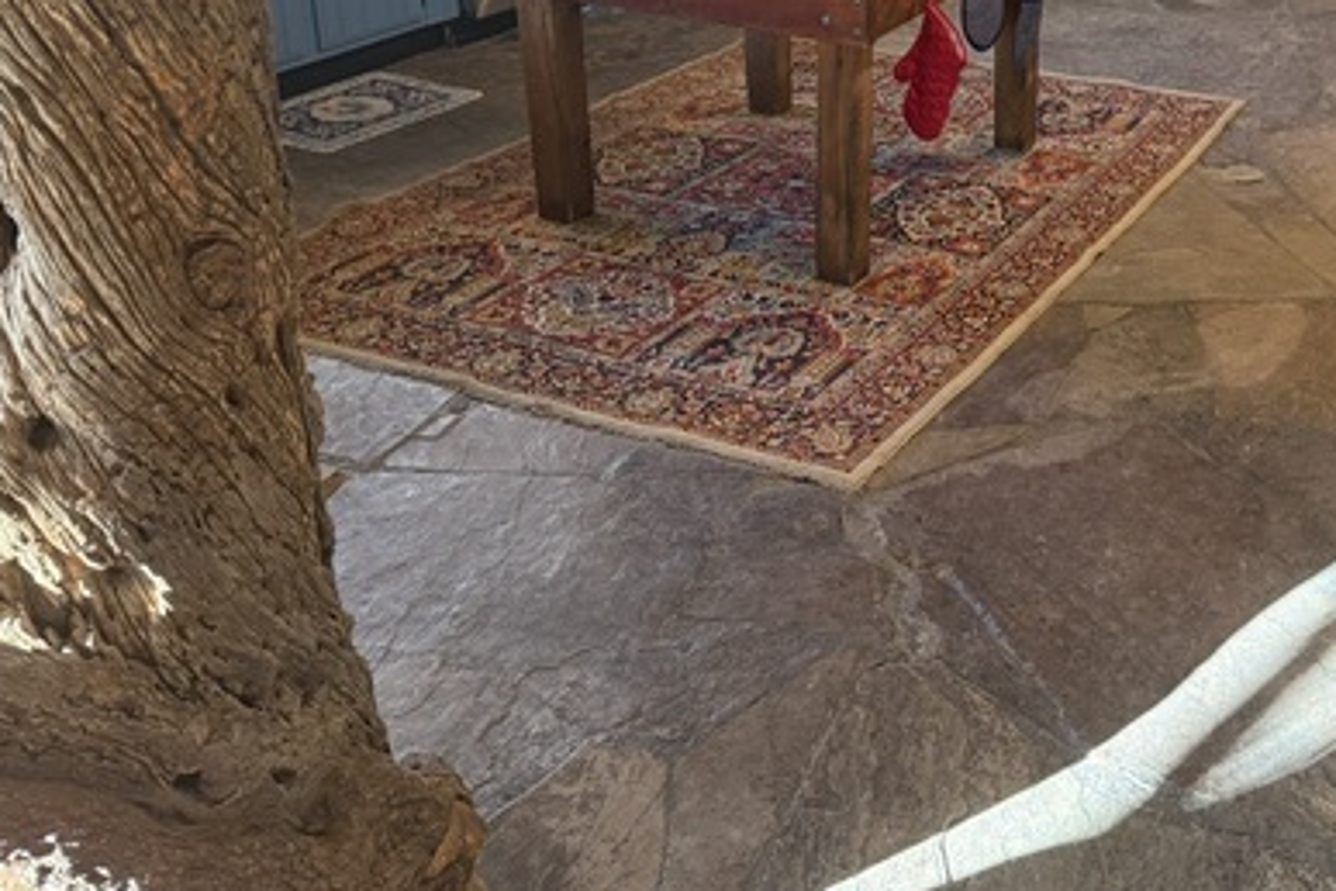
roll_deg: -1.5
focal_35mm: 43
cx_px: 1089
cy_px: 79
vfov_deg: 29.8
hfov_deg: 43.1
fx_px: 1596
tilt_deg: -16.8
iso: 250
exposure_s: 1/60
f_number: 1.78
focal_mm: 6.76
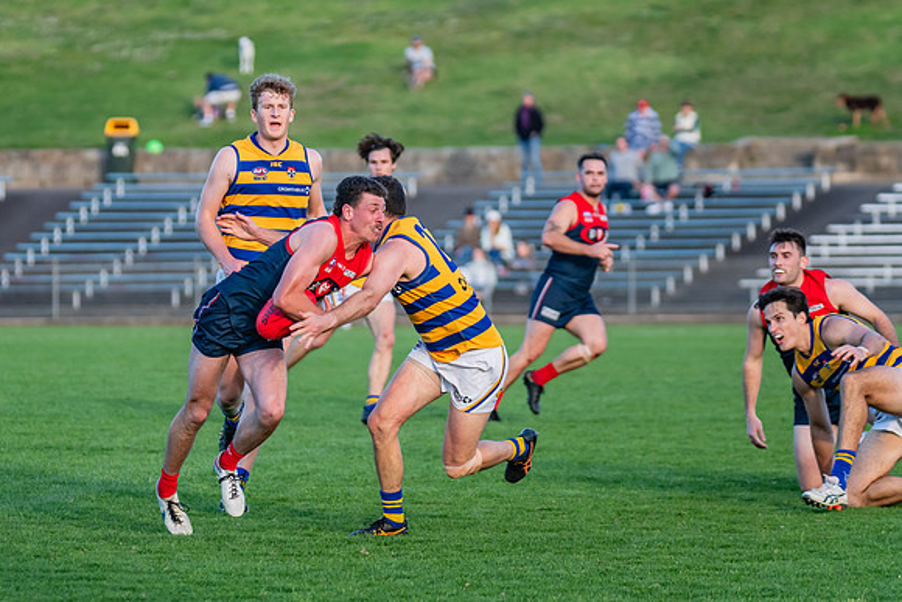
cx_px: 277
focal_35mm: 305
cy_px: 263
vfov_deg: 4.5
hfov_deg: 6.7
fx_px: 7646
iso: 900
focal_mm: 220
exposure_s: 1/1250
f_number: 4
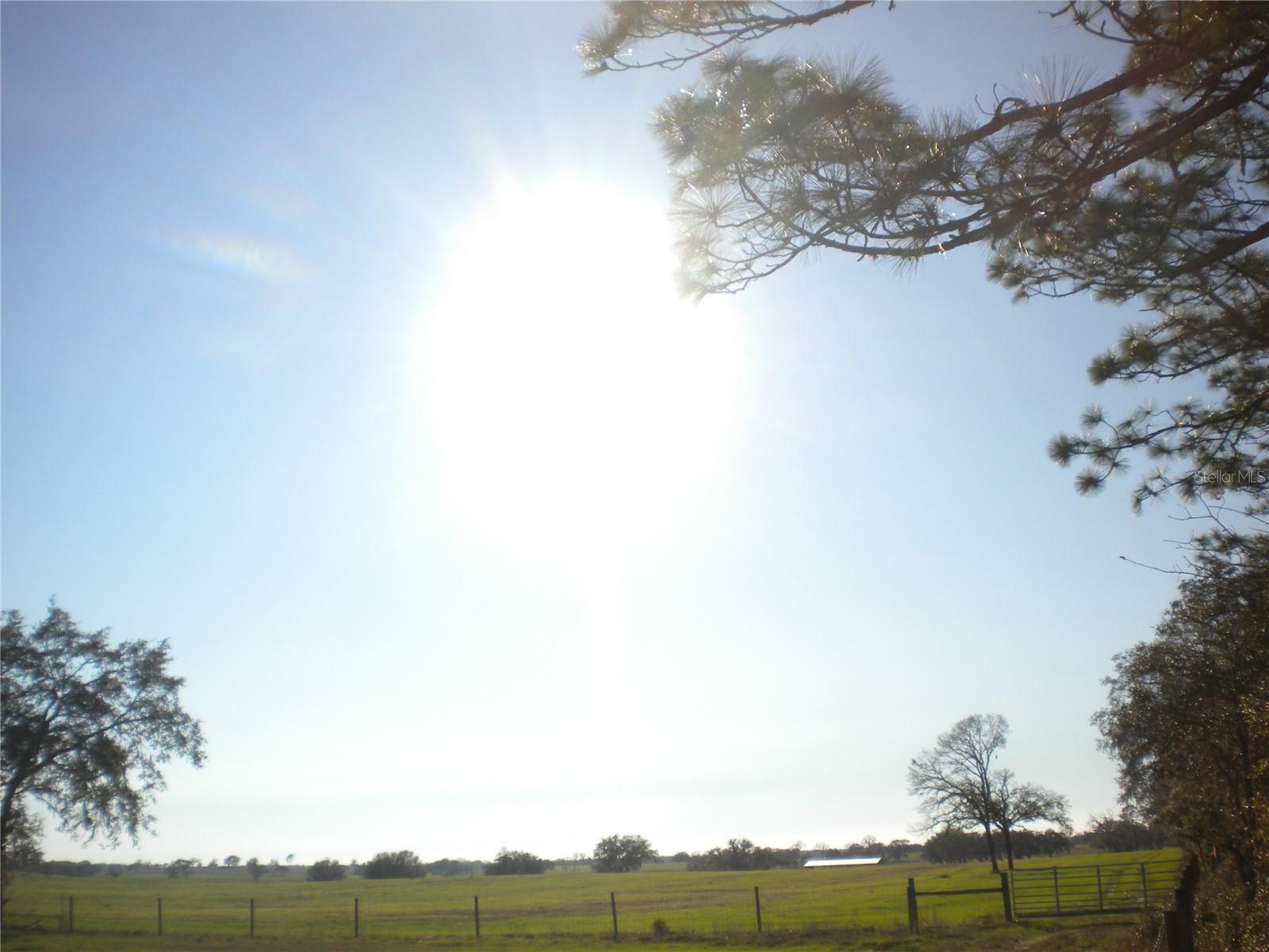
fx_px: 1283
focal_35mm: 35
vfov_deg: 40.7
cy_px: 476
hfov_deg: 52.6
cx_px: 634
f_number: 4.6
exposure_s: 1/1000
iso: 80
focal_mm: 6.3
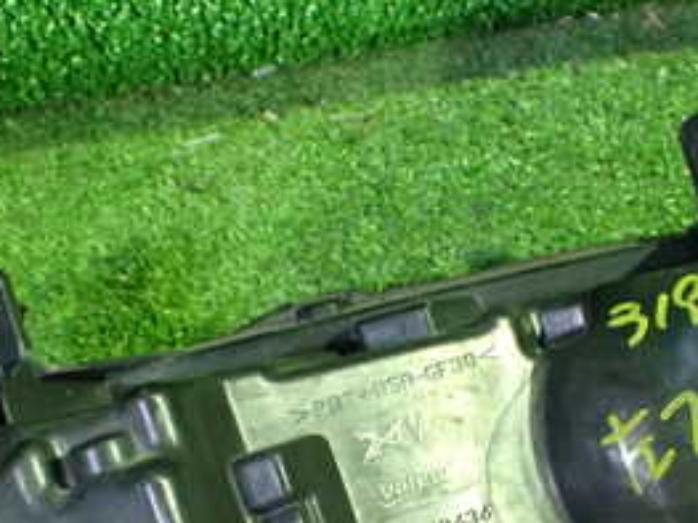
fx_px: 1471
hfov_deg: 26.6
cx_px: 417
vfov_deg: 19.7
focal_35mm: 73
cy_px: 486
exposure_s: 1/30
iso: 800
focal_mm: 5.79
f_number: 2.4
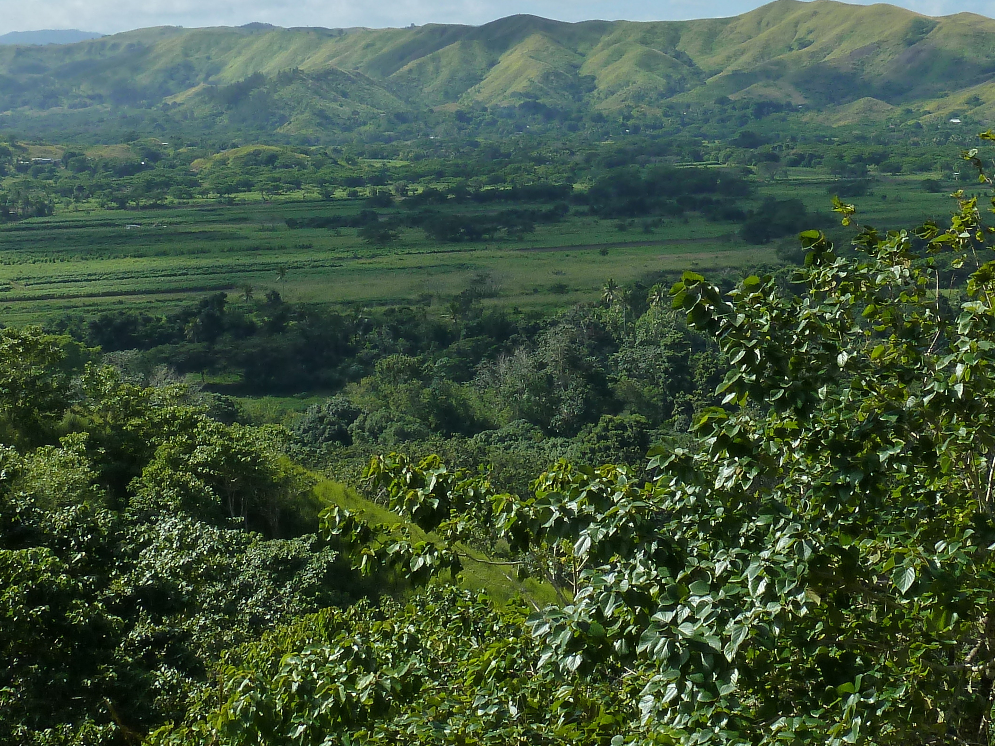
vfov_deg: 19.2
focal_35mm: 76
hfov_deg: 25.5
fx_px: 2185
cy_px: 156
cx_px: 664
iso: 125
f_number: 5
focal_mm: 6.5
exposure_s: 1/500
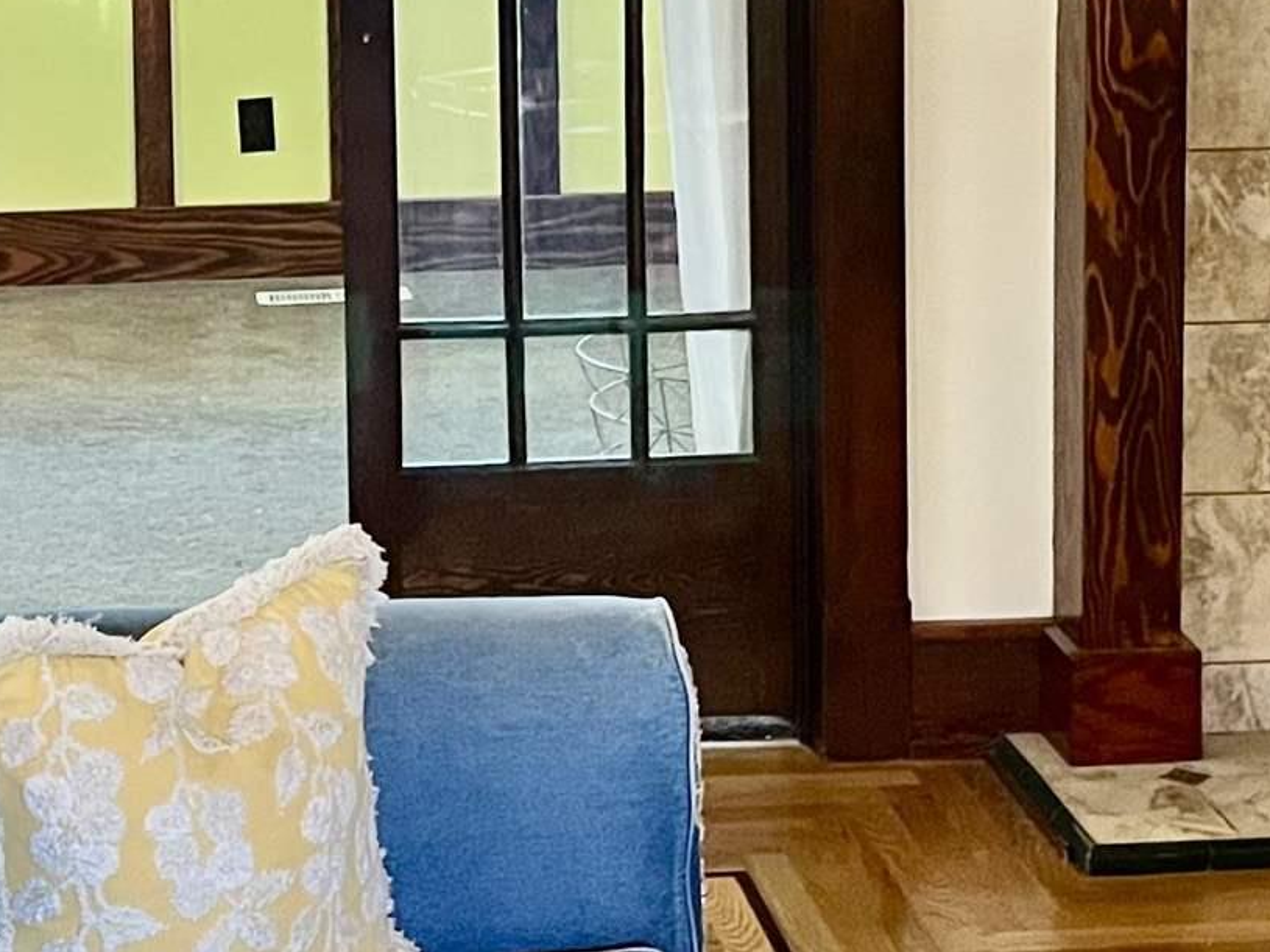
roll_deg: +0.9
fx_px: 3595
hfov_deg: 20.0
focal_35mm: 98
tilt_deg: -6.0
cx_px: 416
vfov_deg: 14.7
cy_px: -92
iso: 500
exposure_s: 1/60
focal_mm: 5.1
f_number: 1.6
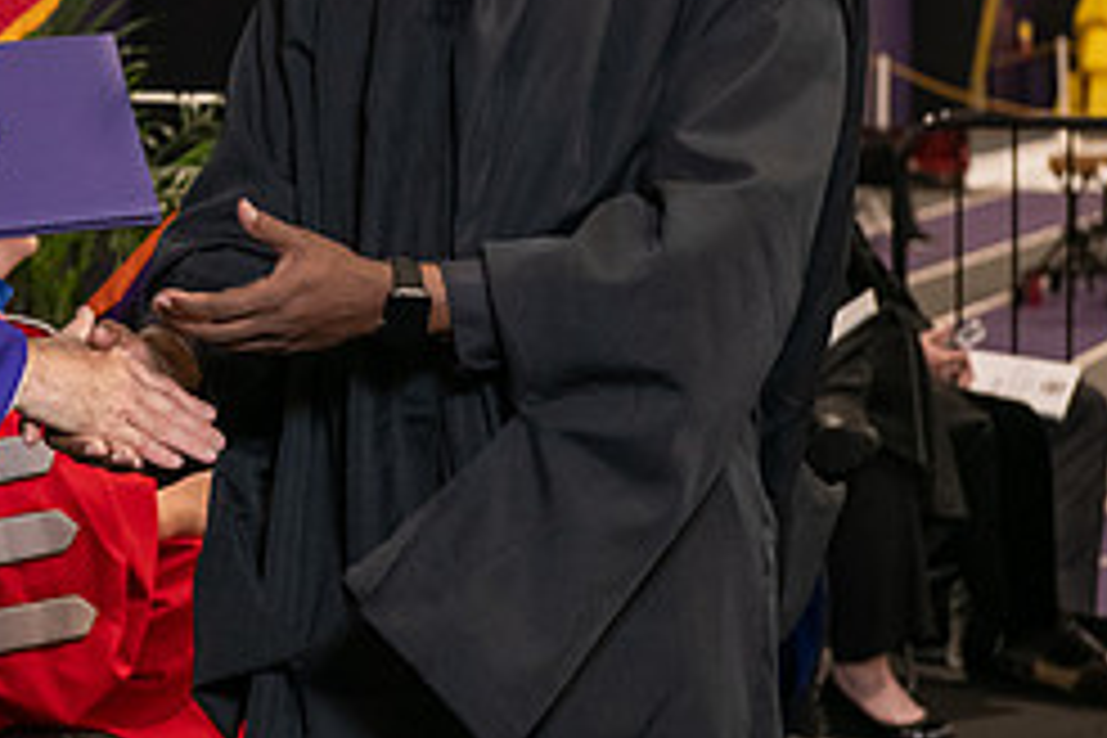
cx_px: -4
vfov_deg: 9.3
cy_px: -29
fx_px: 4489
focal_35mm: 146
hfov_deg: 13.8
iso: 2000
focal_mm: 62
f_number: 5
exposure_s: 1/125
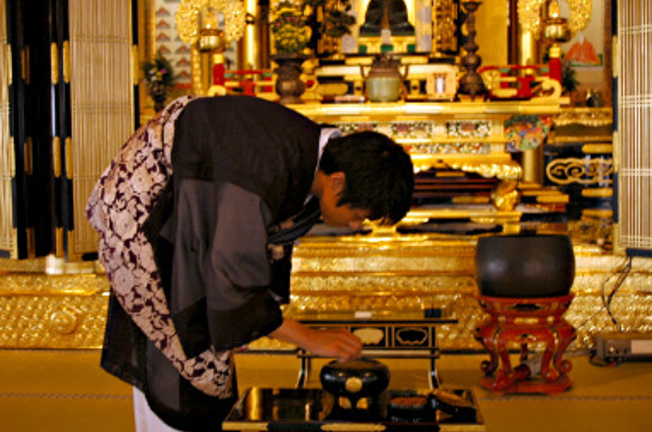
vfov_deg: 22.9
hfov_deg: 34.0
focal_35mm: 59
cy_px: 217
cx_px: 325
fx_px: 1066
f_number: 5
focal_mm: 38
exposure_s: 1/6
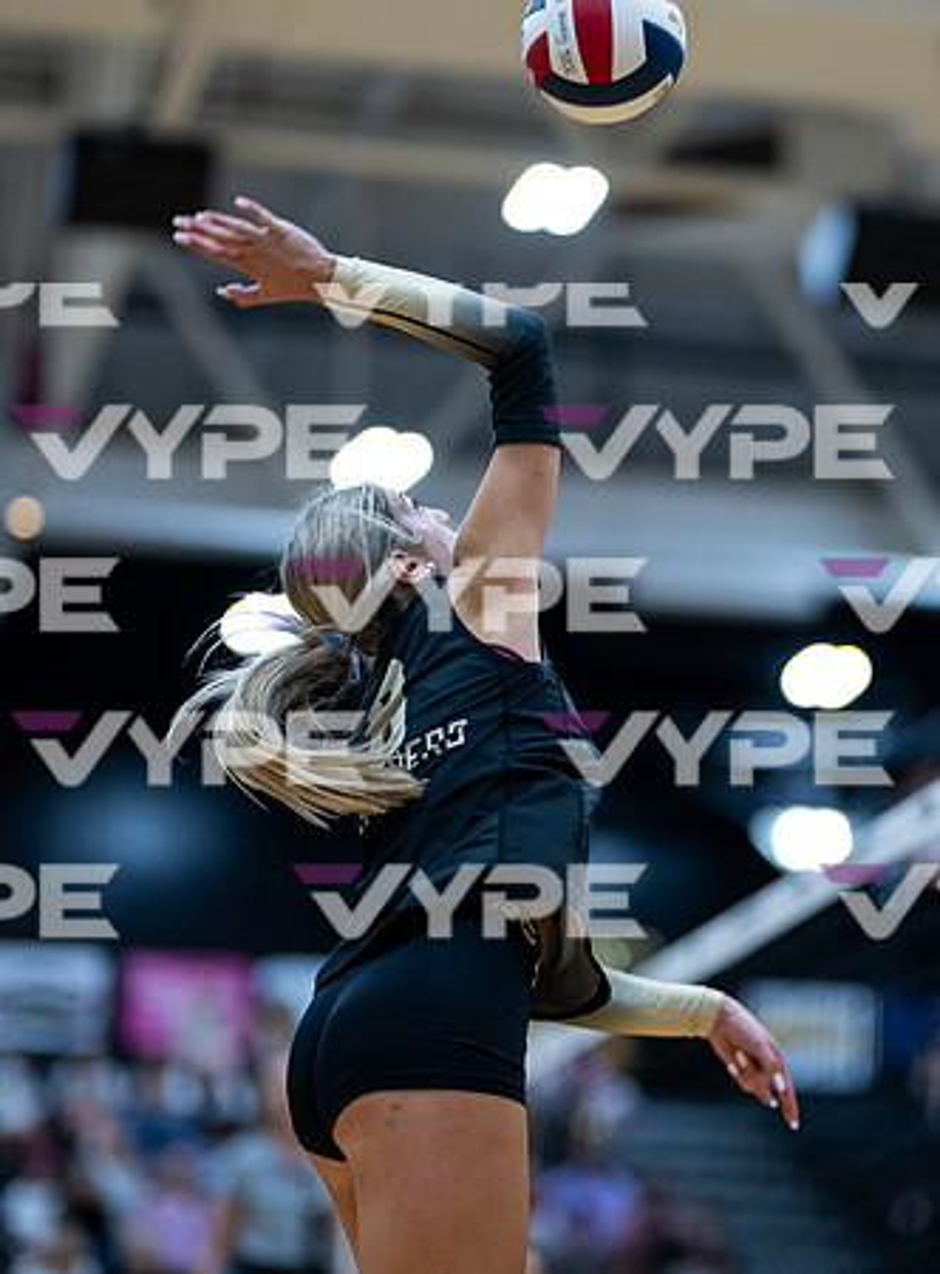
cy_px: 637
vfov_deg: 16.1
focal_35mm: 123
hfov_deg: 11.9
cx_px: 622
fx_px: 4510
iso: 1250
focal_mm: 85
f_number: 1.2
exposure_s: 1/1600
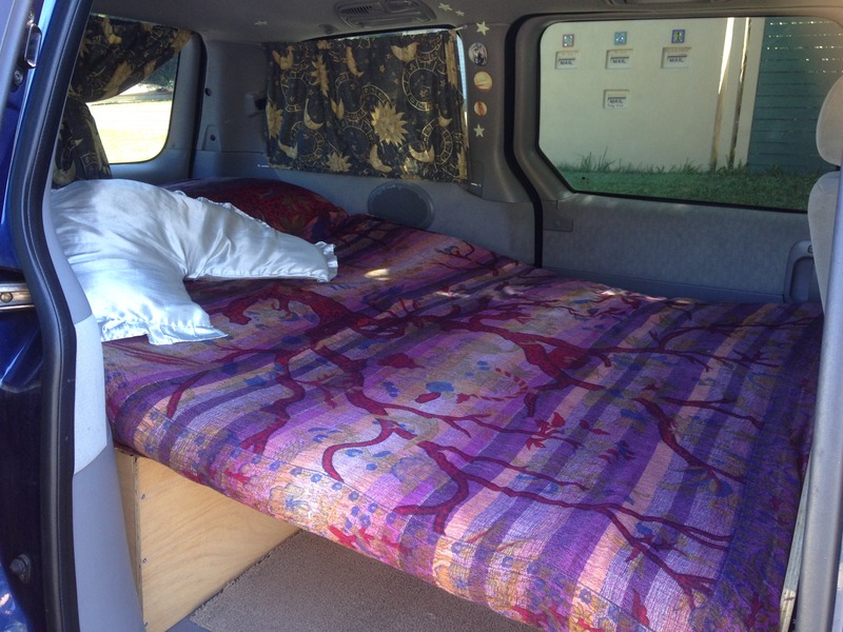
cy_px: 316
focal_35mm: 33
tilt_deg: -17.5
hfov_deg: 55.4
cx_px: 422
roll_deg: -0.5
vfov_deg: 42.9
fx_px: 804
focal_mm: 4.12
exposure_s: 1/40
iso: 50
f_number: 2.4
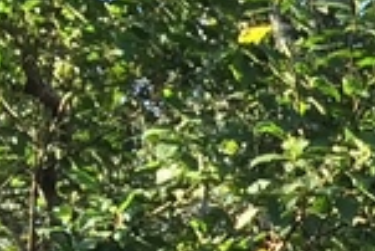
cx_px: 1219
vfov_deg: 5.4
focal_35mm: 239
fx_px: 2492
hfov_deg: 7.4
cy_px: 813
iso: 32
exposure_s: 1/120
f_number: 2.2
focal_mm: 4.15
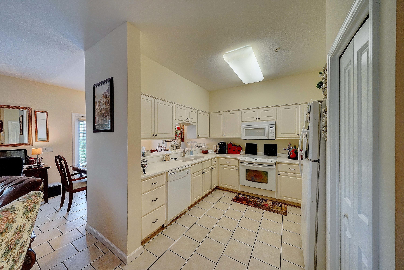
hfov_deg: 112.6
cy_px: 135
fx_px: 135
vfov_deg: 90.0
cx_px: 202
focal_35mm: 12
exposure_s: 1/60
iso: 1250
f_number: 8
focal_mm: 12
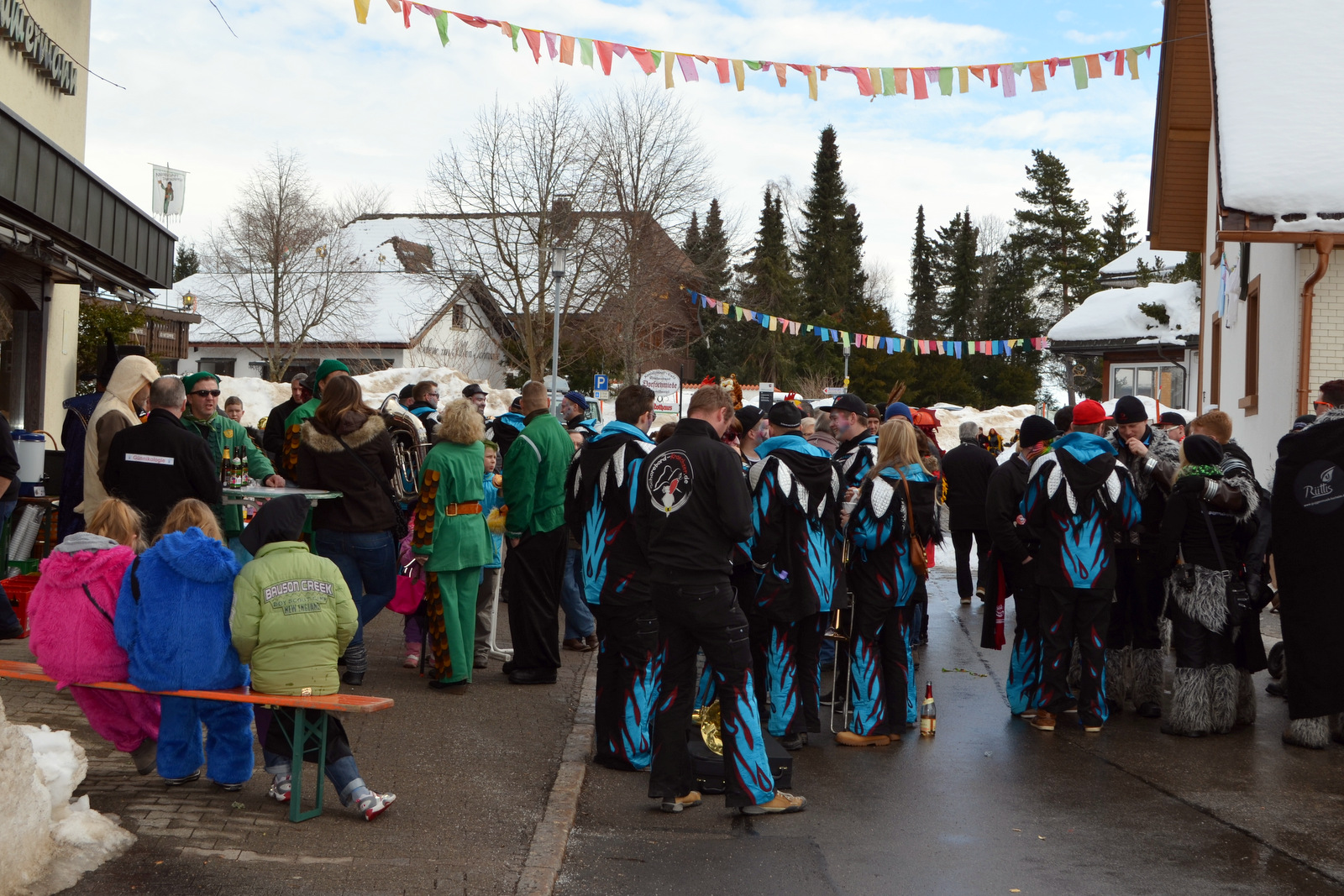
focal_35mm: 48
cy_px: 448
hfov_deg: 41.1
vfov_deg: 28.1
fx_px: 1792
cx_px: 672
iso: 100
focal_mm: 32
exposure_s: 1/200
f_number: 8
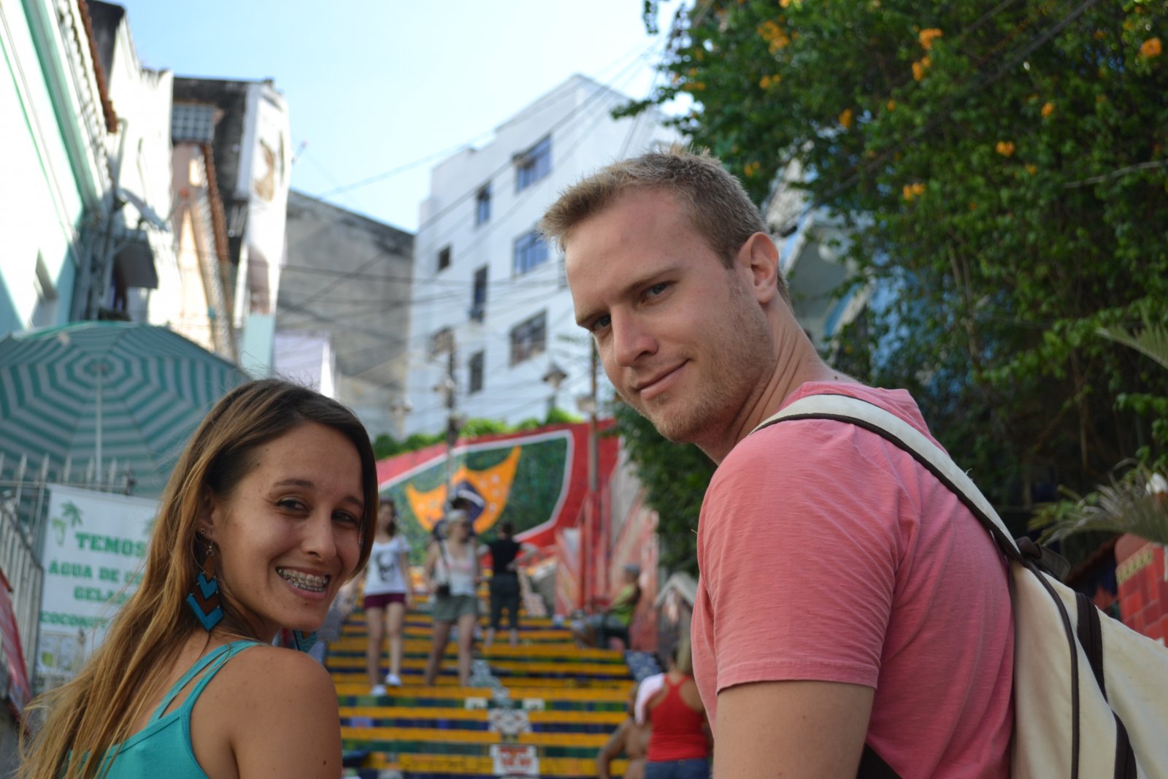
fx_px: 1703
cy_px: 390
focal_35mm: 52
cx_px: 584
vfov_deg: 25.8
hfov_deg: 37.8
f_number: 5.6
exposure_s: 1/125
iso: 180
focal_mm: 35
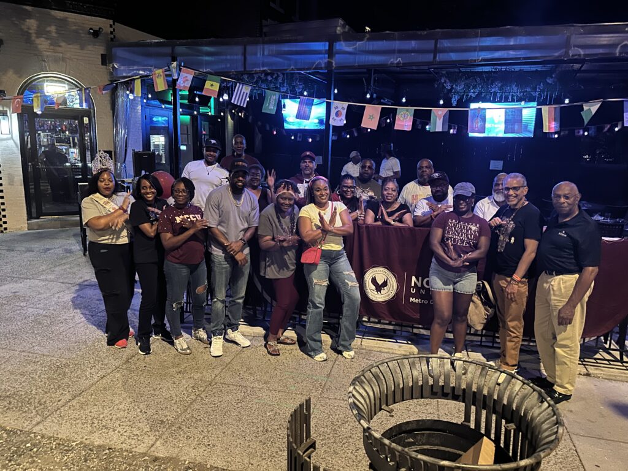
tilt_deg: -9.9
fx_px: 435
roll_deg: -2.5
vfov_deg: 56.8
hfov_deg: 71.6
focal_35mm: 24
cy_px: 236
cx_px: 314
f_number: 1.78
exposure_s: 1/22
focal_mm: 6.86
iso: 1600
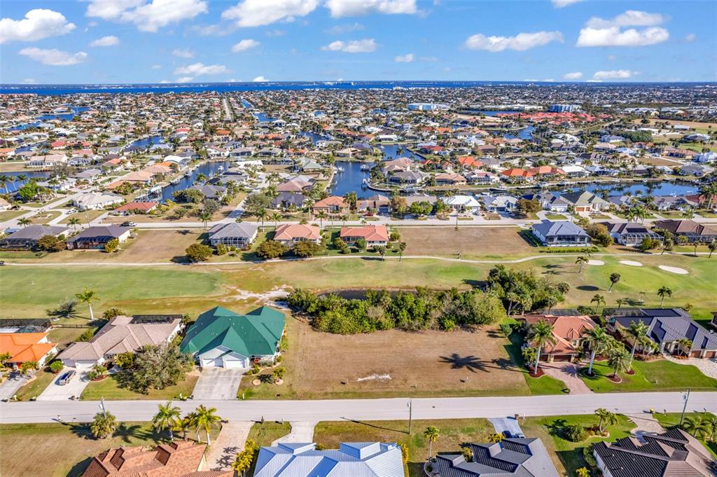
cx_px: 358
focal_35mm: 22
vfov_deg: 57.1
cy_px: 238
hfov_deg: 78.6
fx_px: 438
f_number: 2.8
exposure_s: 1/1500
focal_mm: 8.38
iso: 100
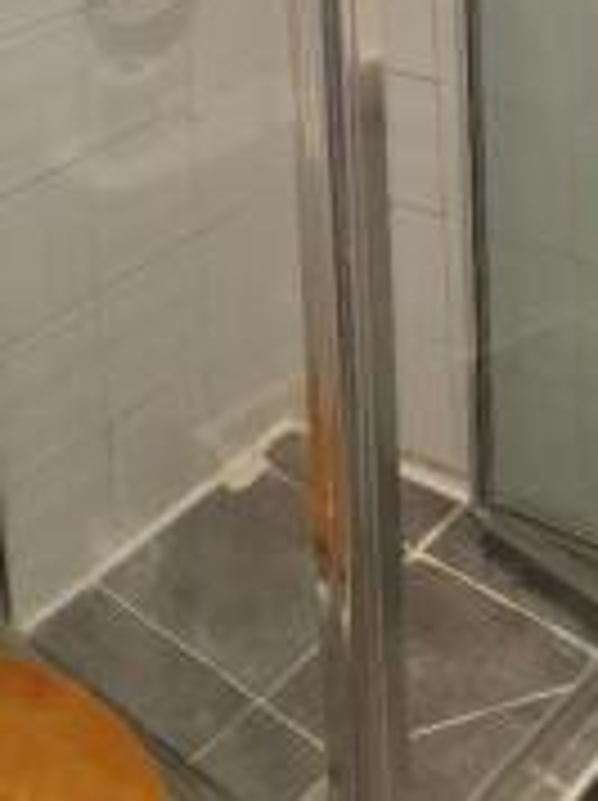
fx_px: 1478
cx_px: 234
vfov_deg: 26.9
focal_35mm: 64
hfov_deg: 22.8
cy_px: -155
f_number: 2.4
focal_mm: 4.32
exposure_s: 1/50
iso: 50
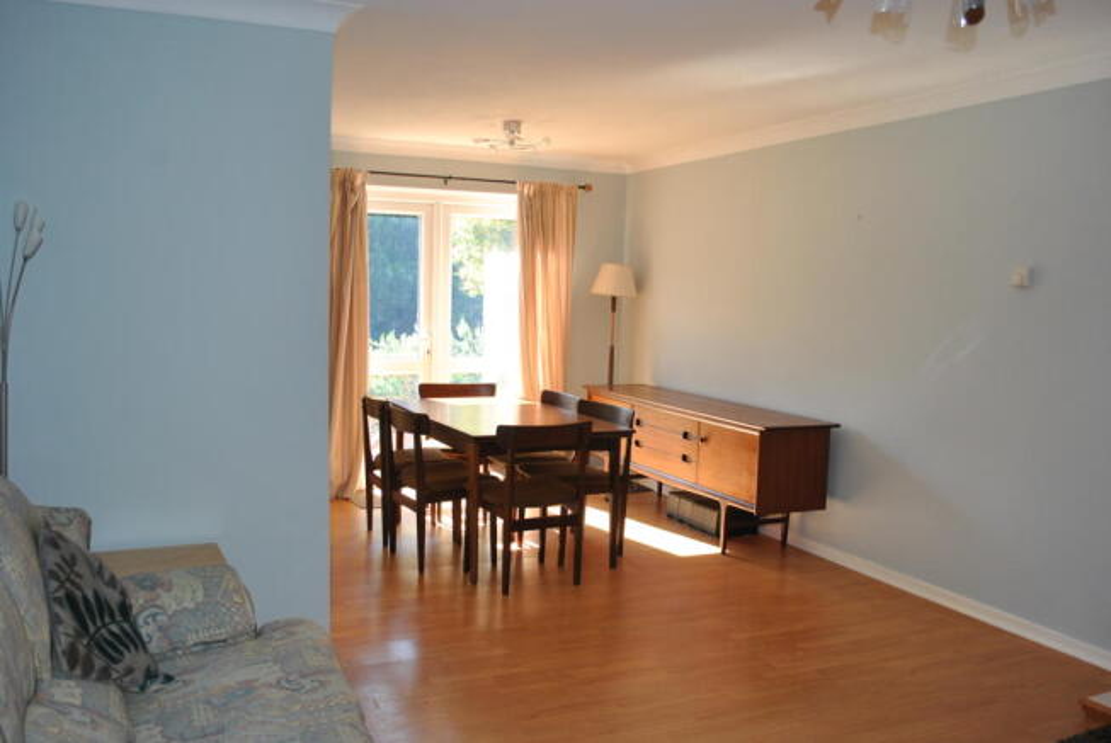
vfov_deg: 43.7
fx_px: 927
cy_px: 372
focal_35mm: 30
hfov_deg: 61.9
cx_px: 556
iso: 200
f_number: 3.8
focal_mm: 20
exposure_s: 1/100
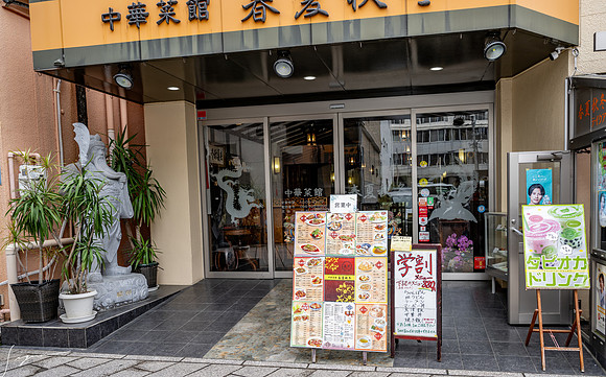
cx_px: 336
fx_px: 476
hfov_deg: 64.8
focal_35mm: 29
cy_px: 224
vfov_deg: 43.0
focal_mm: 25.5
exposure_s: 1/200
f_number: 2.8
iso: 64
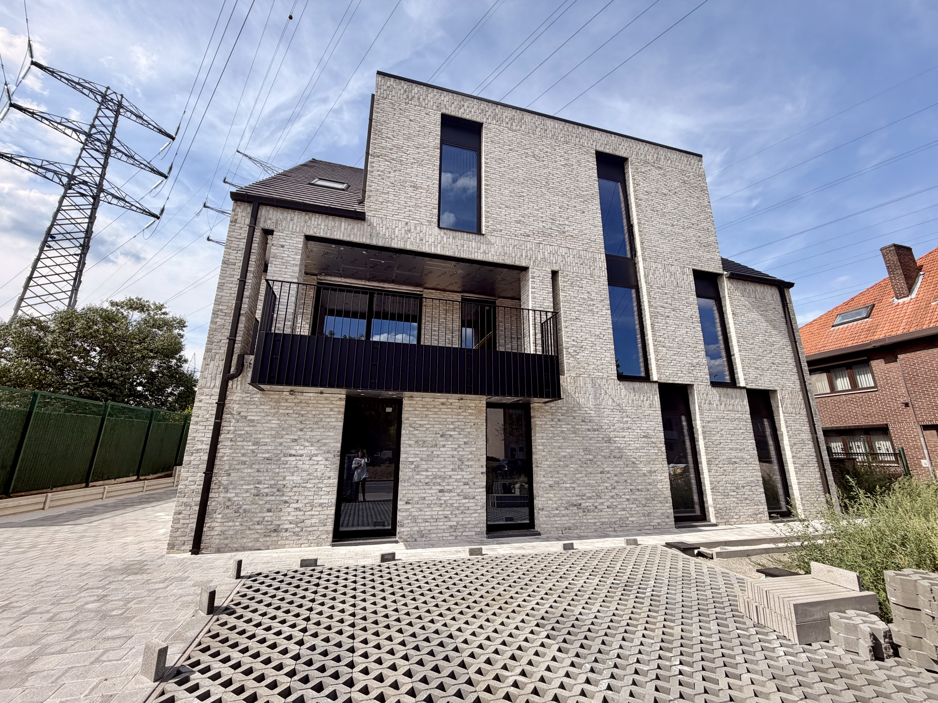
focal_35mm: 14
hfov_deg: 102.1
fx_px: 379
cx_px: 469
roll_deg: +0.0
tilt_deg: +14.9
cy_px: 352
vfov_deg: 85.7
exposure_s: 1/841
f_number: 2.2
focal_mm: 2.22
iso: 20
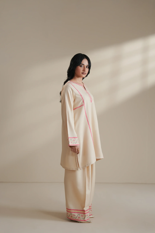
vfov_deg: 28.8
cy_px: 116
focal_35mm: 70
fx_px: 452
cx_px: 78
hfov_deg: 19.5
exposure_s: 1/320
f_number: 3.5
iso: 500
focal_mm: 70
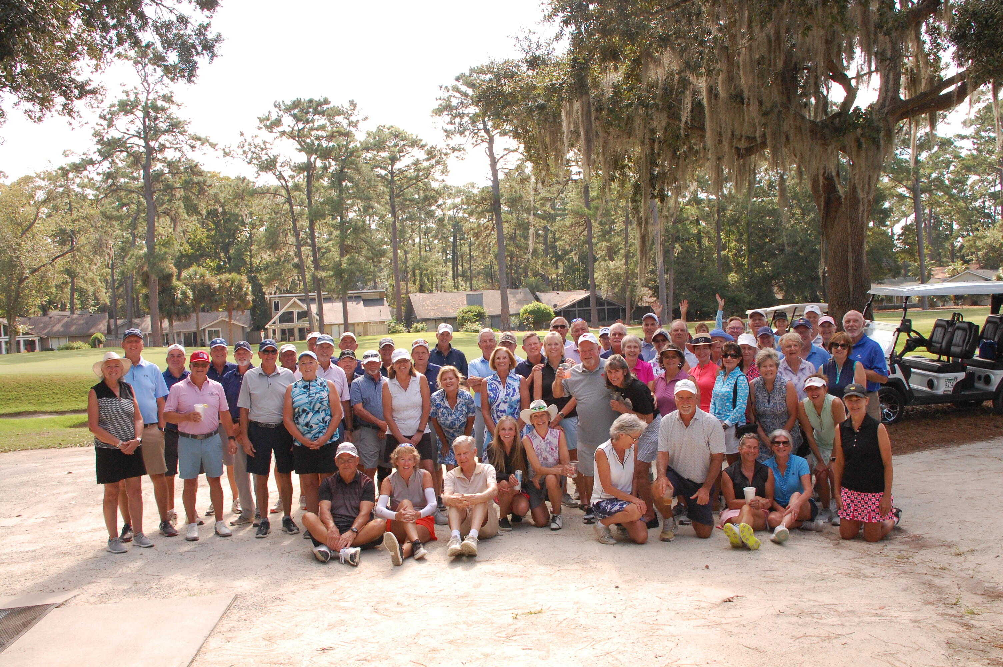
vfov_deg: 41.6
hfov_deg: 59.5
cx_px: 502
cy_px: 334
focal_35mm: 32
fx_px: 877
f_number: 9
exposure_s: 1/200
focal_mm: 21
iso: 800
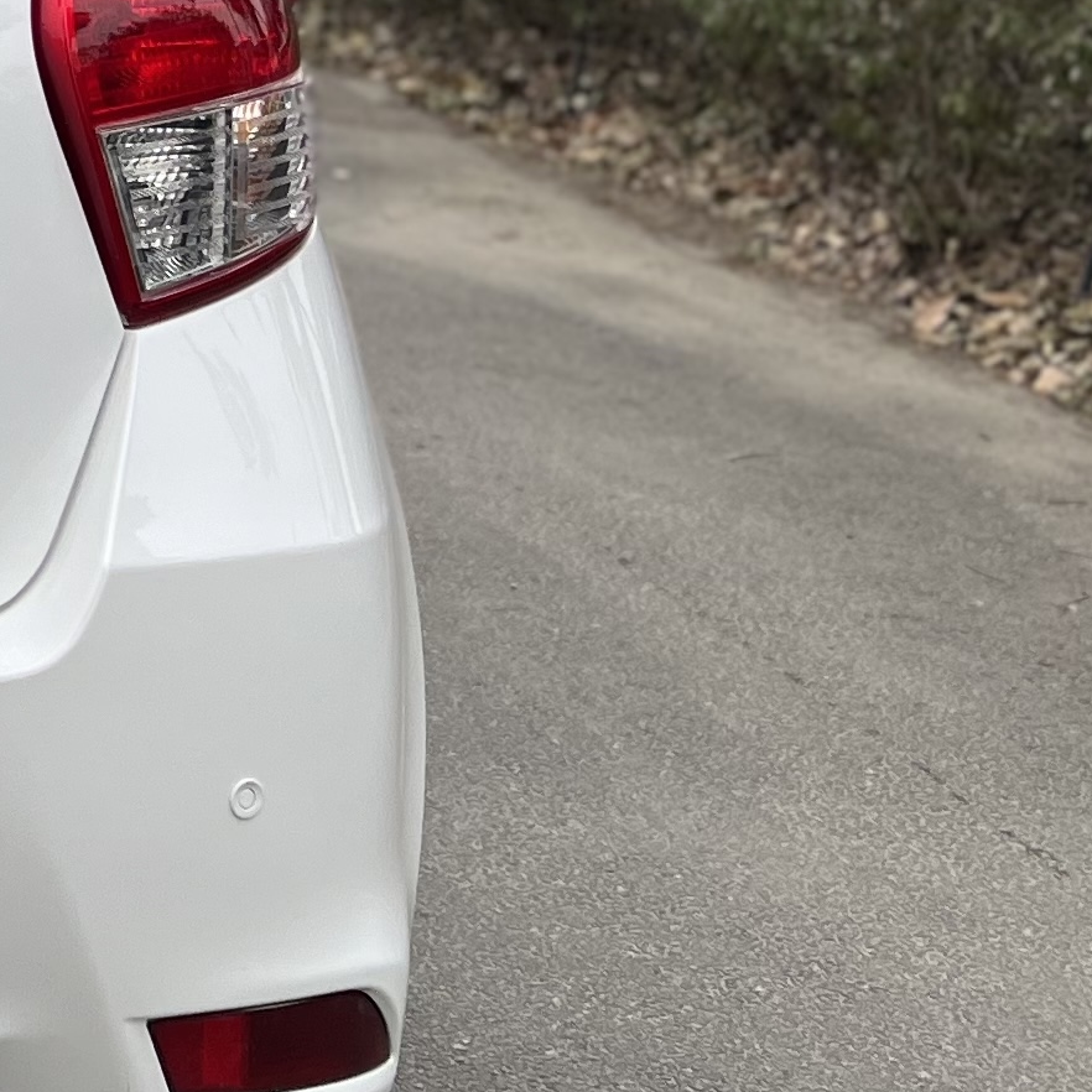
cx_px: -901
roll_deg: +1.4
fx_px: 3747
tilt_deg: -6.1
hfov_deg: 14.5
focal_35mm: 105
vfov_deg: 16.1
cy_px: -102
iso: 50
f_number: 1.5
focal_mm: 5.7
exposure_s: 1/797
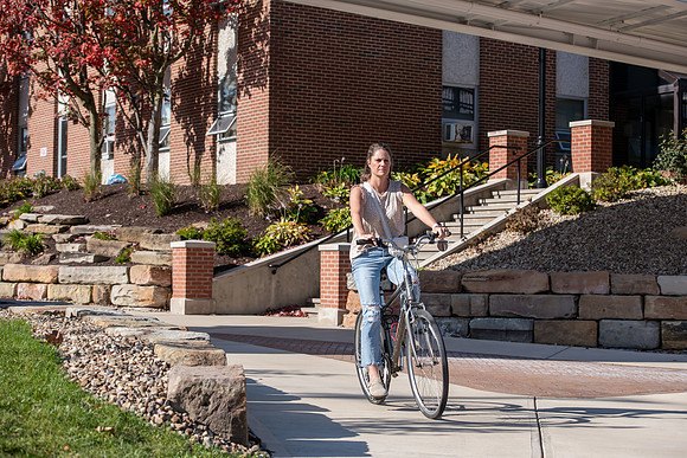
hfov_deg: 28.8
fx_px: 1336
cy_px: 229
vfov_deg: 19.5
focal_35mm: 70
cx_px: 344
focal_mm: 70
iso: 160
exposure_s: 1/640
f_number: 5.6
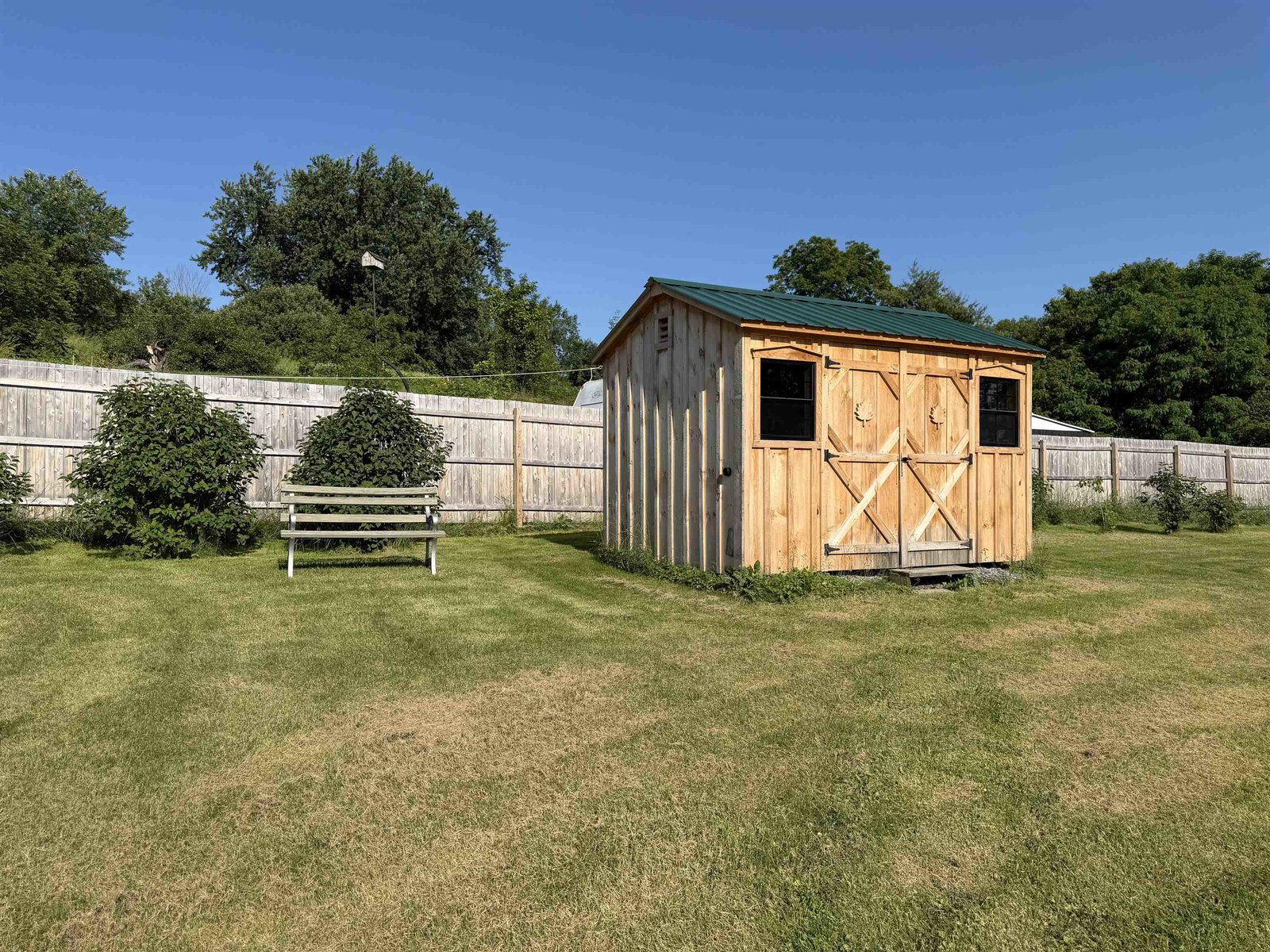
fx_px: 881
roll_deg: +0.4
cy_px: 476
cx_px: 635
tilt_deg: +1.3
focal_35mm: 24
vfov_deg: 56.8
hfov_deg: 71.6
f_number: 1.78
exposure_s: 1/5319
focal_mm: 6.76
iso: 80
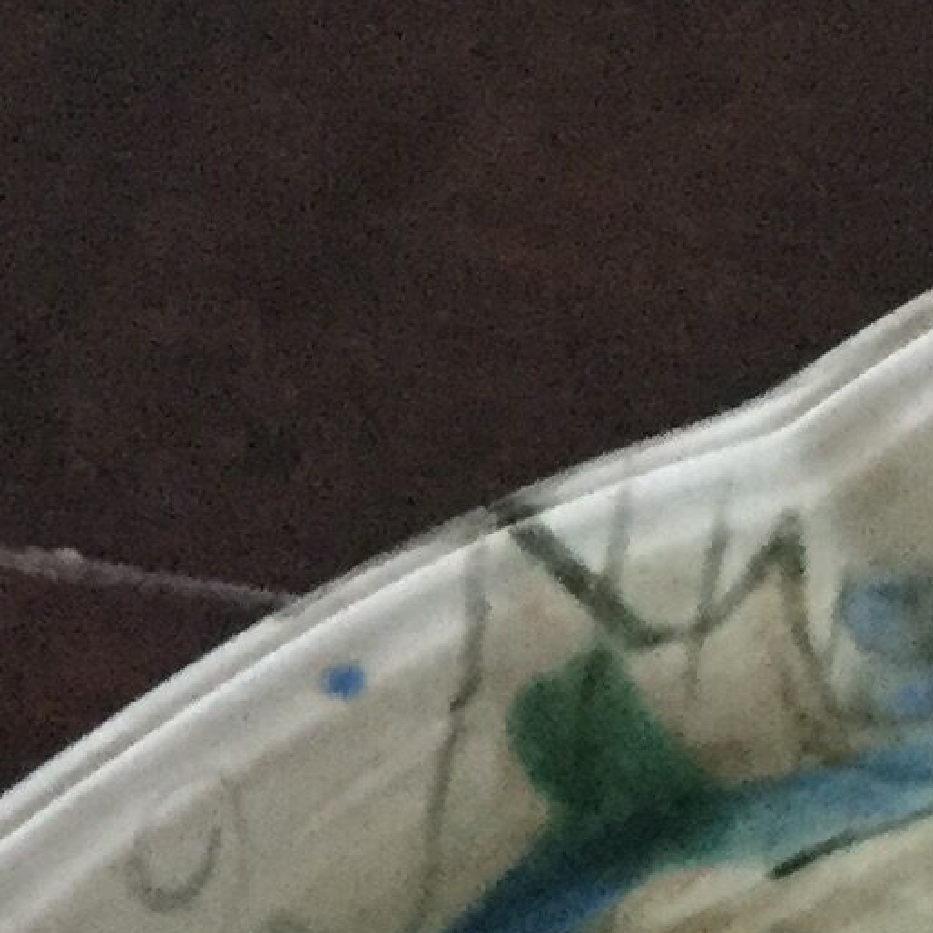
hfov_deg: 9.8
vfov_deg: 9.6
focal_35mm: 174
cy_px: 1652
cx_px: 1263
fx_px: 5306
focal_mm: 3.3
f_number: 2.4
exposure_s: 1/33
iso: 200
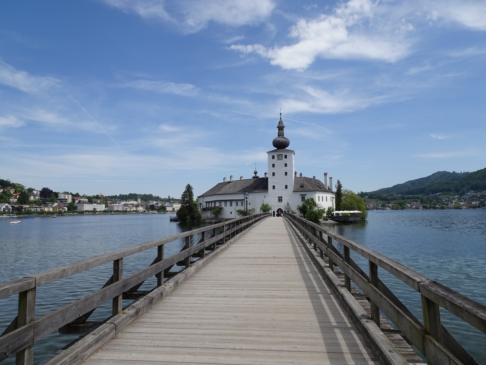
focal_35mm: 24
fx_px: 337
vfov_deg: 56.8
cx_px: 243
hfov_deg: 71.6
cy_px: 182
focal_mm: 4.1
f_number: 3.5
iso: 80
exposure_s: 1/1250
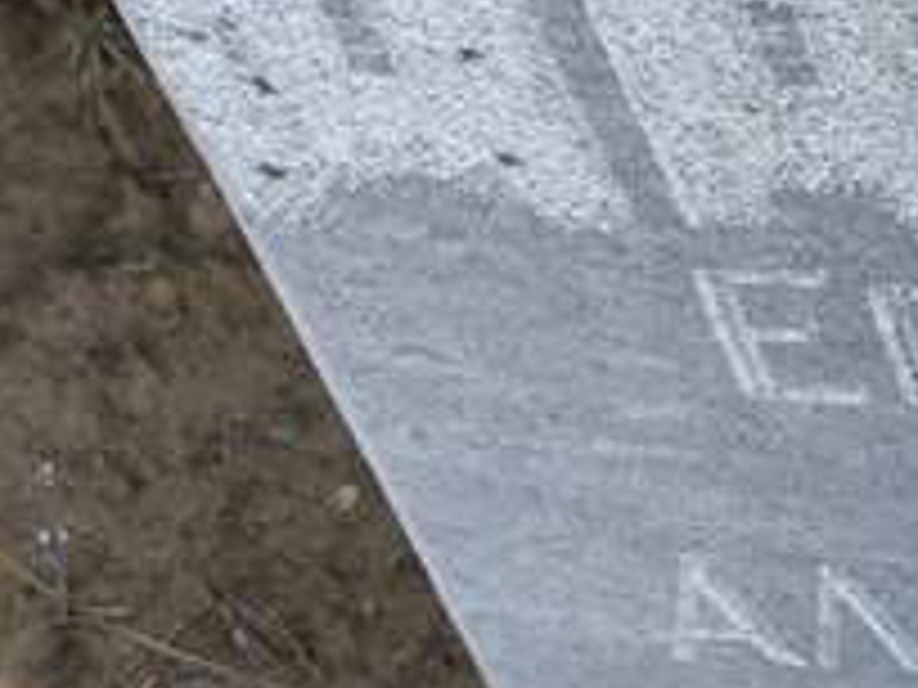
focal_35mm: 196
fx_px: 5198
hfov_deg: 9.5
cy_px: 360
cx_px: 1721
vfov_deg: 7.6
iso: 50
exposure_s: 1/198
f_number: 1.7
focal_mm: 4.71
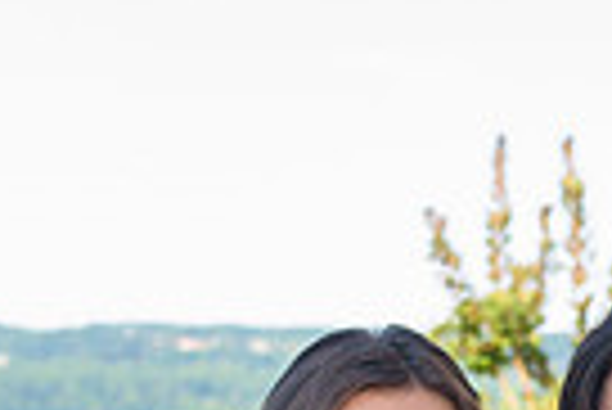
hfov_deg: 9.5
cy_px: 840
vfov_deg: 6.3
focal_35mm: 213
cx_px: 774
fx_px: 3625
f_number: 4
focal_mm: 50
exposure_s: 1/250
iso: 200
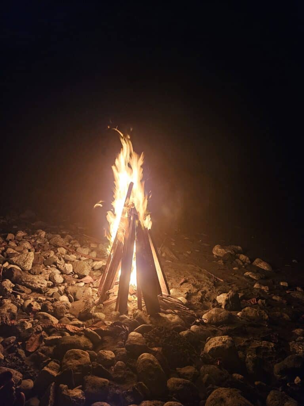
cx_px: 152
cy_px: 203
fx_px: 269
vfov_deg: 73.9
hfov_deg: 58.9
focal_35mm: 23
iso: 640
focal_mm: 5.4
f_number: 1.8
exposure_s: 1/33
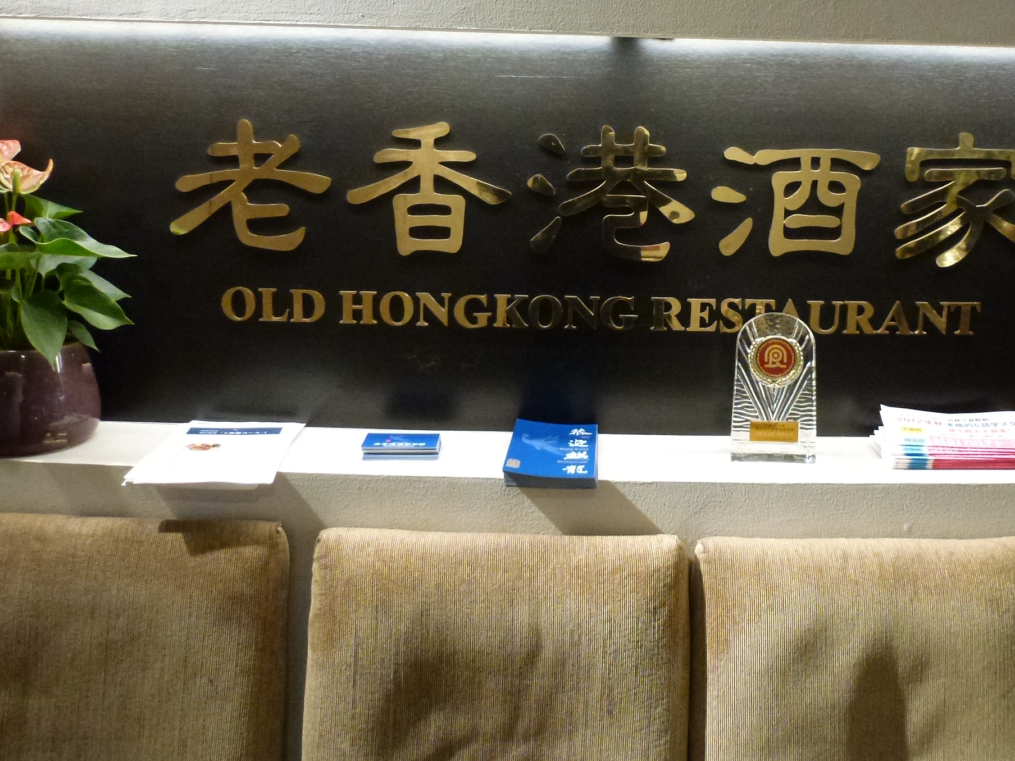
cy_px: 233
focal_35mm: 34
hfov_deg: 53.6
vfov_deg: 41.1
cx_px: 599
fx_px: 997
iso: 400
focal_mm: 4.3
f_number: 3.3
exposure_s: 1/20
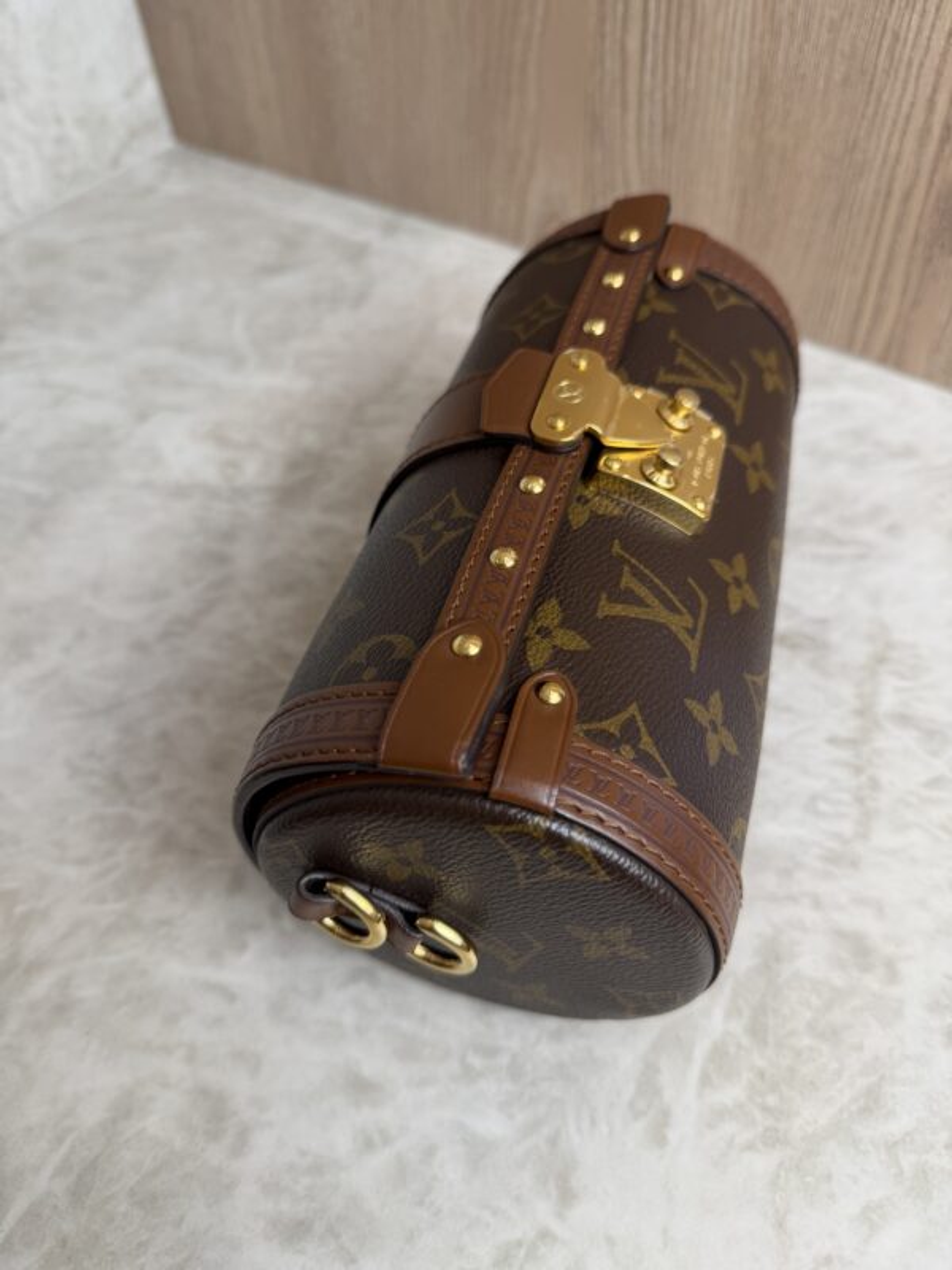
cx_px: 476
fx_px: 880
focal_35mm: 24
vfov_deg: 71.6
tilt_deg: -49.8
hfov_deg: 56.8
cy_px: 635
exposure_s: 1/120
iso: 80
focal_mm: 6.76
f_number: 1.78
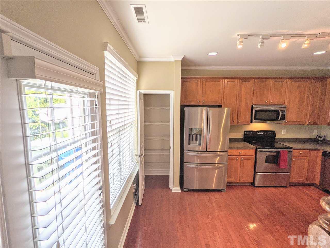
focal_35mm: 16
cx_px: 165
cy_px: 124
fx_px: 153
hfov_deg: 94.5
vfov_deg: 78.1
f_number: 2.2
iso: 30
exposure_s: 1/120
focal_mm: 2.22
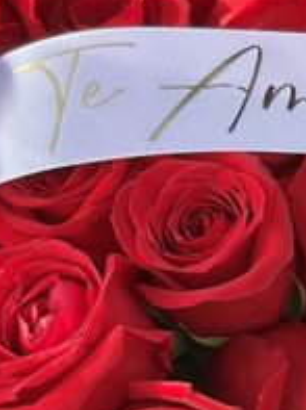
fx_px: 2956
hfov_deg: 5.9
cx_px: 179
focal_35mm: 250
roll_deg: +1.7
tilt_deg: -33.8
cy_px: 306
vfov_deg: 7.9
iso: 100
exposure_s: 1/2114
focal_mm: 6.86
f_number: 1.78
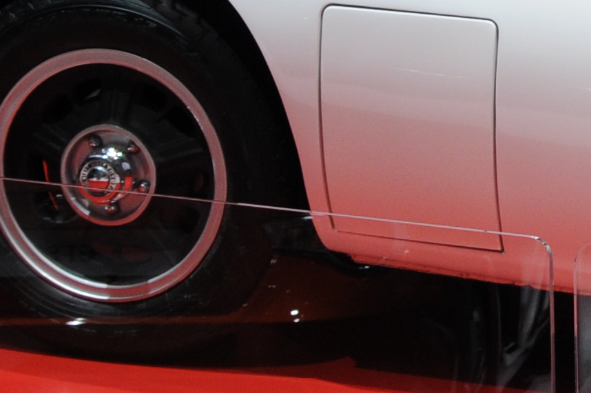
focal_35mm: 180
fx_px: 2952
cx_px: 1004
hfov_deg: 10.8
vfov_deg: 7.6
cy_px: 100
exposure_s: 1/250
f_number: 8
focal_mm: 24
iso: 400
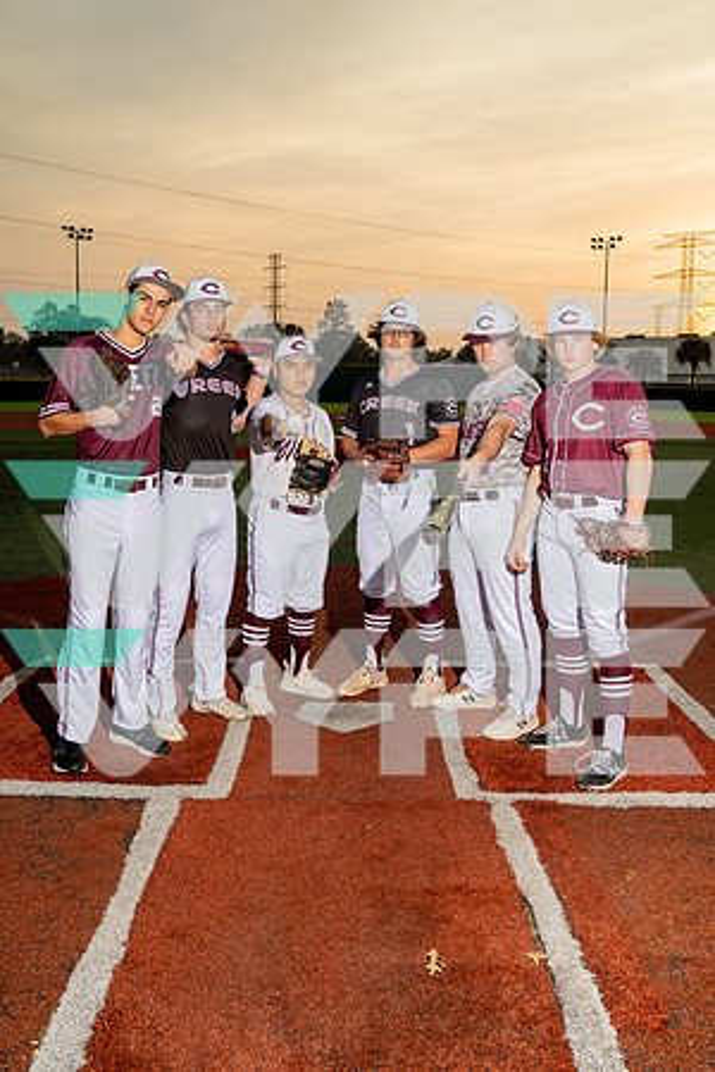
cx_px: 358
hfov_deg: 37.9
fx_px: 1043
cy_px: 536
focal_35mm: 35
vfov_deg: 54.4
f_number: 6.3
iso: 250
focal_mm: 35
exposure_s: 1/250
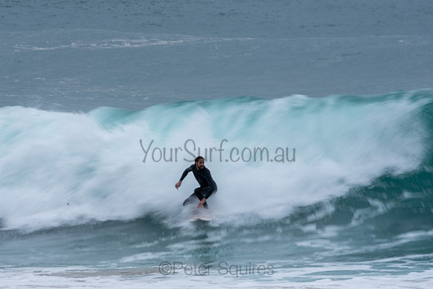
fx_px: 9023
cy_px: 144
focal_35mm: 750
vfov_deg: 1.8
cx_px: 216
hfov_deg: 2.7
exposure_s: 1/25
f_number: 29
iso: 100
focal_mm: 500
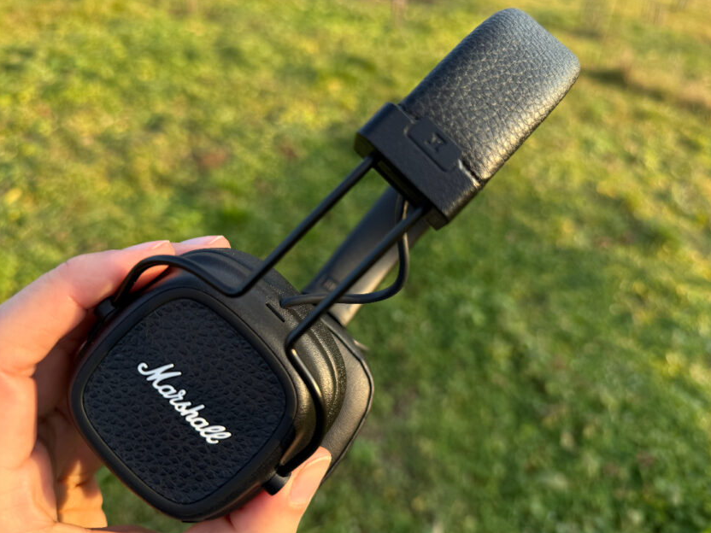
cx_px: 348
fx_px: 513
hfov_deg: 69.4
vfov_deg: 54.9
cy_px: 259
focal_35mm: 25
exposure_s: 1/507
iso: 80
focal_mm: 6.76
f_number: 1.78
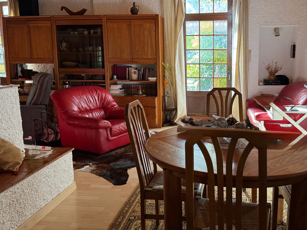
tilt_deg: -8.3
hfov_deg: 53.3
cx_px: 195
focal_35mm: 34
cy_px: 107
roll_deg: +1.3
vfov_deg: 41.8
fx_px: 302
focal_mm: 6.76
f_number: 1.78
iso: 200
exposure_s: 1/72
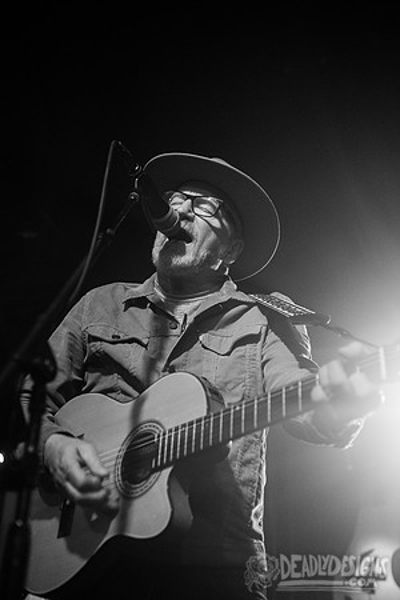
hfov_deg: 26.0
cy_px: 300
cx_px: 200
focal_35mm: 52
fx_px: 867
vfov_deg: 38.2
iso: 2500
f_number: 3.2
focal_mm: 52
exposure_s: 1/100
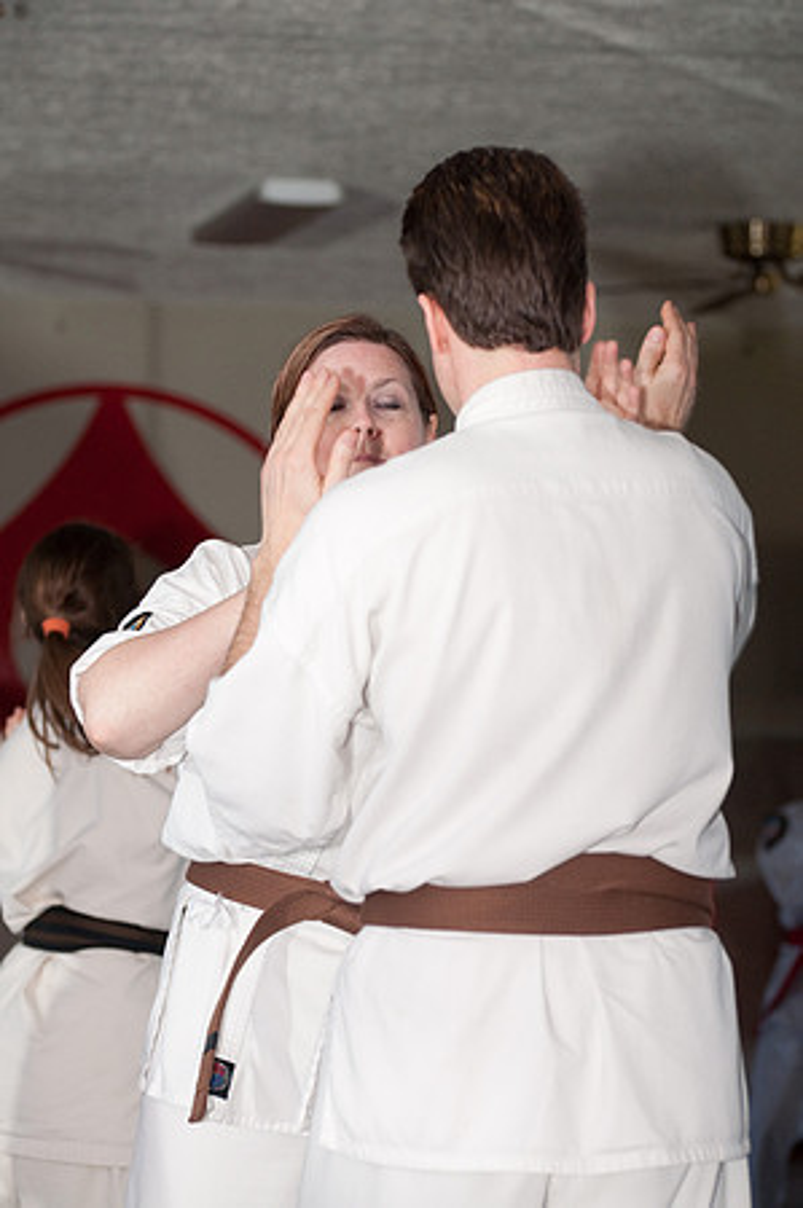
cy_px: 604
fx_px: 5131
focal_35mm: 153
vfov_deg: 13.4
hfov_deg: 8.9
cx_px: 402
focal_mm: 102
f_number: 4.5
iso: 800
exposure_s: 1/200
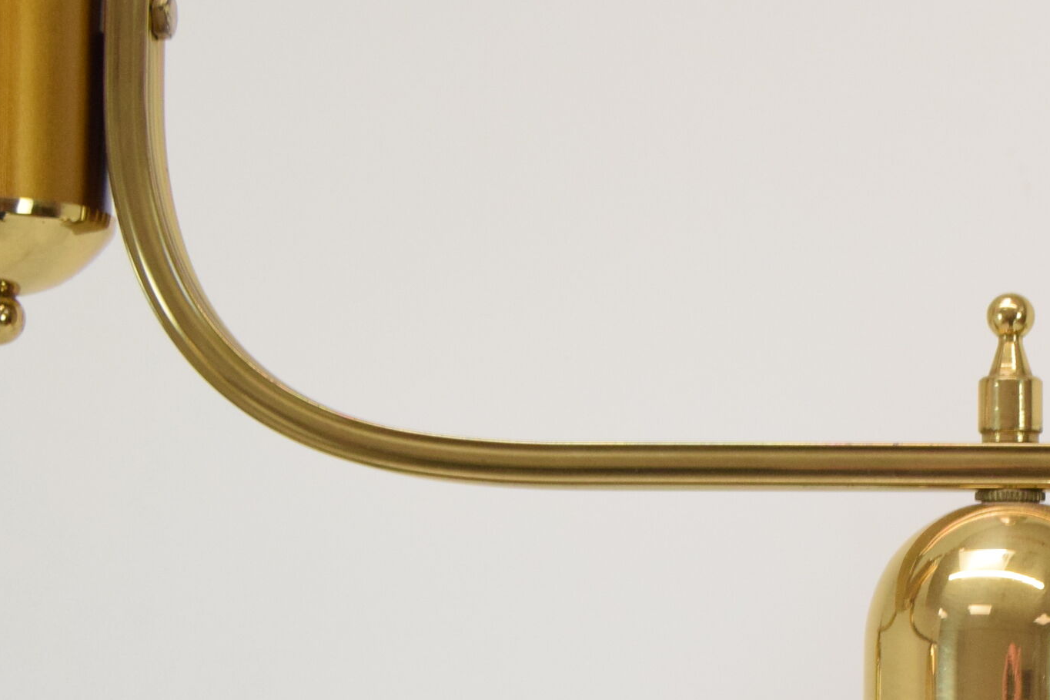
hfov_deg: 19.5
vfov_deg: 13.3
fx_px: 2977
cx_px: 1014
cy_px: 640
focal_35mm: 102
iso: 1600
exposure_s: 1/250
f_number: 8
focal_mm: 31
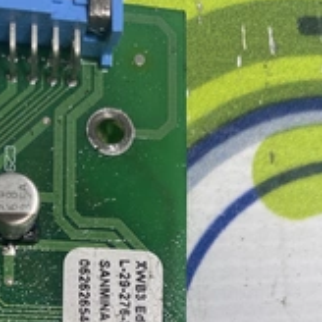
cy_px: 369
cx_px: 116
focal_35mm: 56
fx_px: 589
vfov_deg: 27.5
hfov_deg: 30.4
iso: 32
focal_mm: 4.25
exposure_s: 1/203
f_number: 1.8
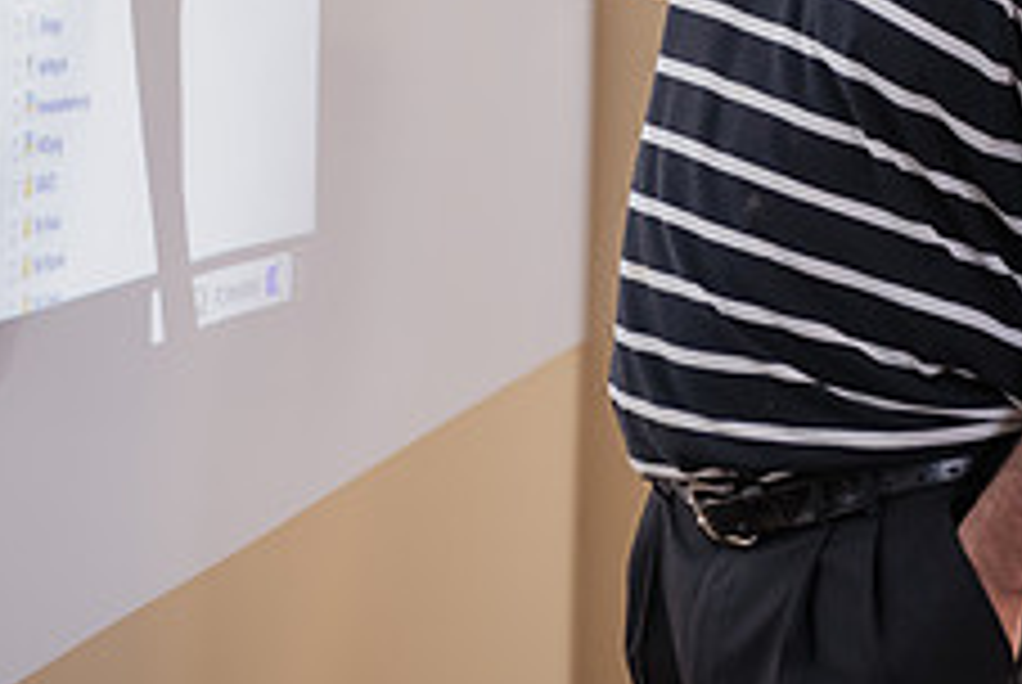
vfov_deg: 9.2
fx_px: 4207
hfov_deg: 13.9
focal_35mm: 148
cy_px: -124
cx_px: 527
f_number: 3.2
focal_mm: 58
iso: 1250
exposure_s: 1/200
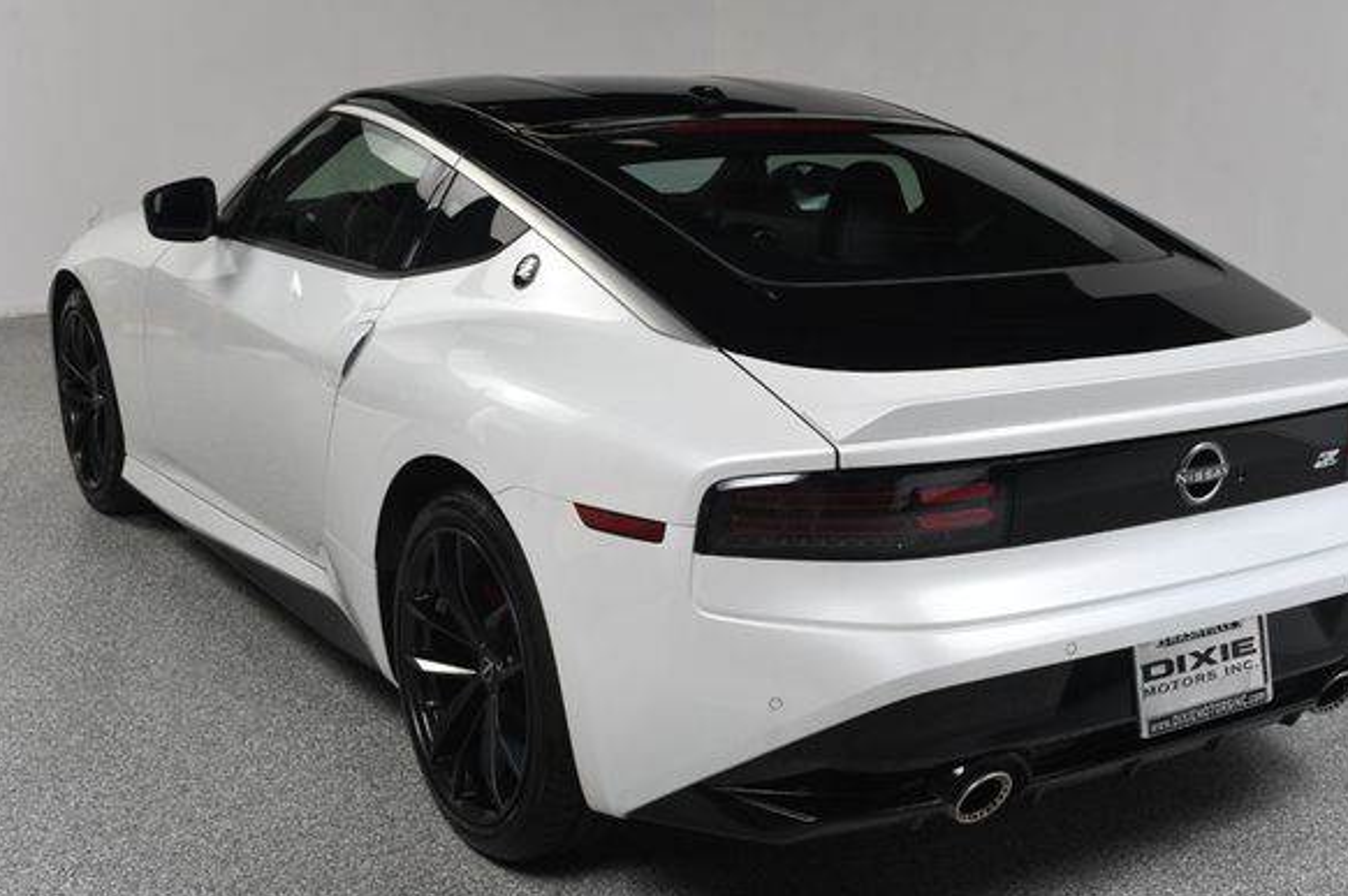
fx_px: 1646
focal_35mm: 44
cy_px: 449
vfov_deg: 30.5
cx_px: 730
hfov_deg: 44.5
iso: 100
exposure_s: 1/160
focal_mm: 27
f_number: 11
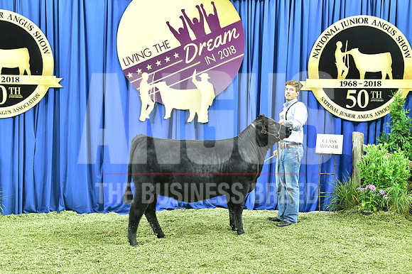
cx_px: 206
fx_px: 549
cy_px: 137
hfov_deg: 41.1
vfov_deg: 28.0
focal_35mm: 48
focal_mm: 48
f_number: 5
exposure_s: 1/160
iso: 3200
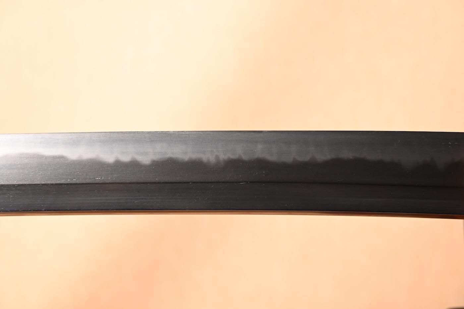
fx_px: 966
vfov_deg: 18.2
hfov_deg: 27.0
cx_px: 232
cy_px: 154
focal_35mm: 75
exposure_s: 1/2
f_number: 4.8
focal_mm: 50
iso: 100
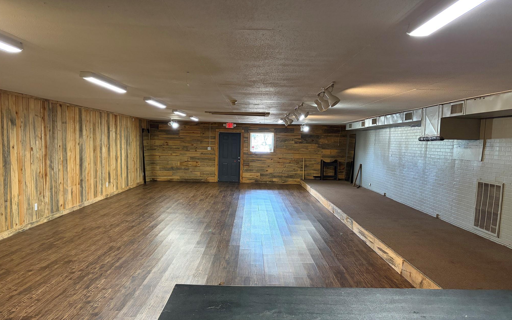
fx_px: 391
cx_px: 257
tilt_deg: -5.6
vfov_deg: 44.4
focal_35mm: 28
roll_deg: -0.6
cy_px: 185
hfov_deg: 66.5
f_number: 1.6
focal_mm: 5.96
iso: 320
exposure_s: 1/60
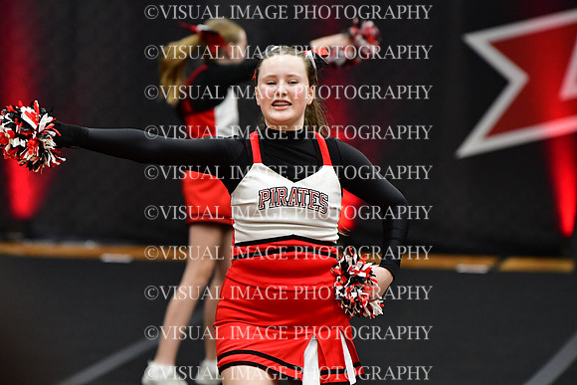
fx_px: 4809
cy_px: 192
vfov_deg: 4.6
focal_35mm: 300
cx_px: 288
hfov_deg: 6.9
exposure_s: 1/500
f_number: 3.5
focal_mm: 200
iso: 4000
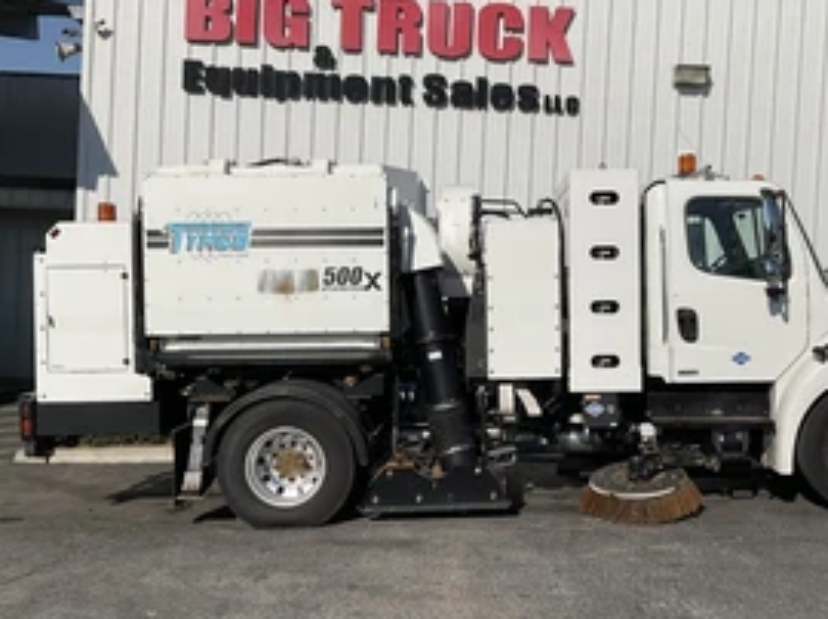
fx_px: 1028
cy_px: 310
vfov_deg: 33.5
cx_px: 518
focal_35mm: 43
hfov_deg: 43.5
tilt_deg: -1.8
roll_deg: -3.2
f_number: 1.8
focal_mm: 3
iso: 16
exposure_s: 1/5263
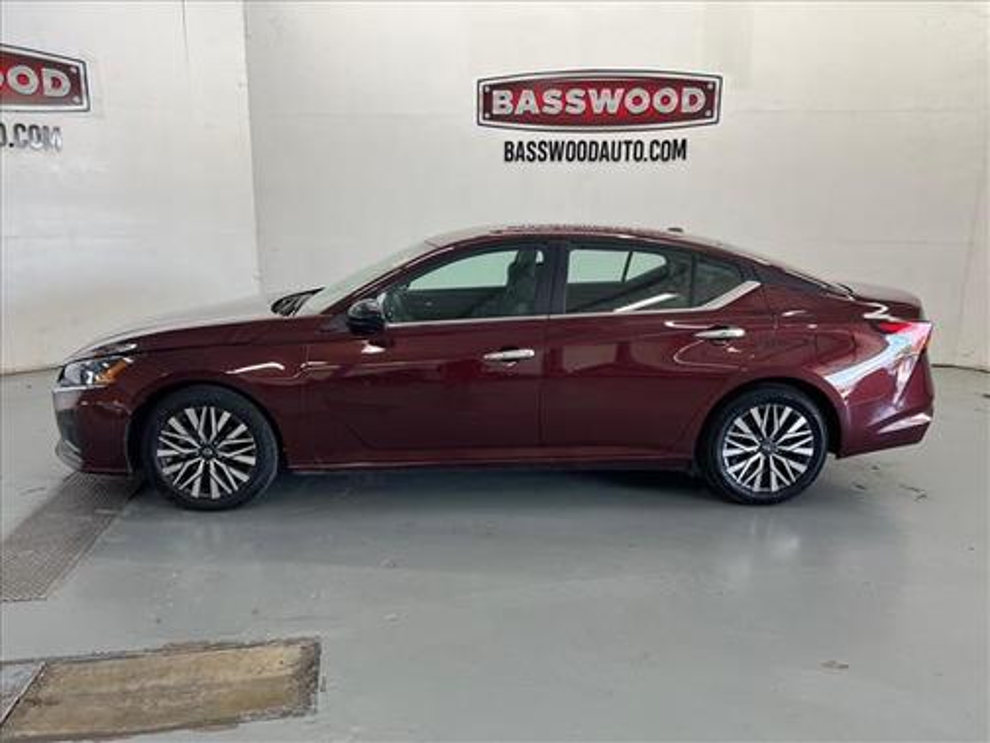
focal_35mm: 26
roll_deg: -0.9
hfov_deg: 67.3
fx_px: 744
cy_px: 372
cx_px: 495
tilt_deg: -12.2
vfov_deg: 53.1
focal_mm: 5.7
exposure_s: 1/120
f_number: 1.5
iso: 100
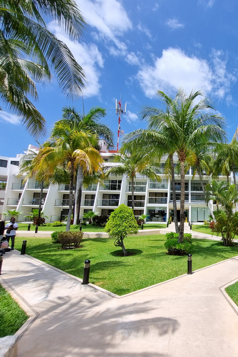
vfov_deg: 86.9
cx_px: 195
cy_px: 185
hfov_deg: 58.8
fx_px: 188
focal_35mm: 19
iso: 50
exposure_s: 1/2048
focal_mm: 1.74
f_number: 2.2
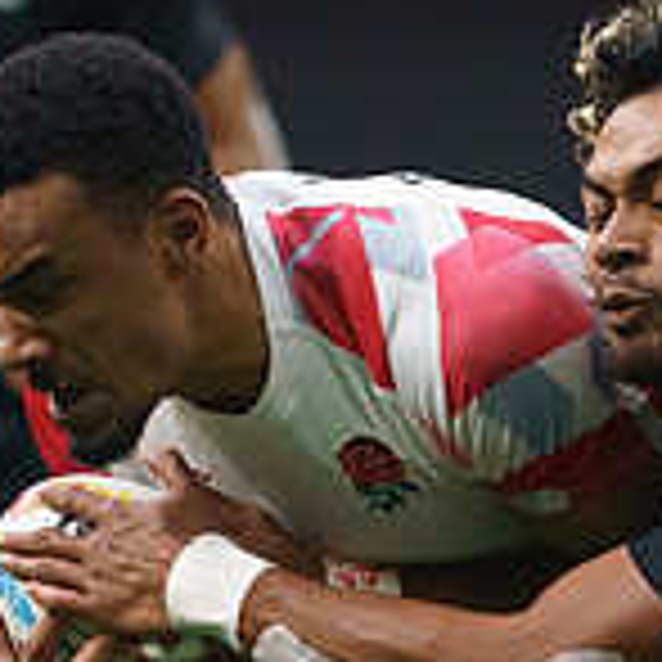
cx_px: 995
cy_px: 841
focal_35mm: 2419
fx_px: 52339
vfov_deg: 0.7
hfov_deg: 0.7
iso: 5000
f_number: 4
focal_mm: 600
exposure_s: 1/3200
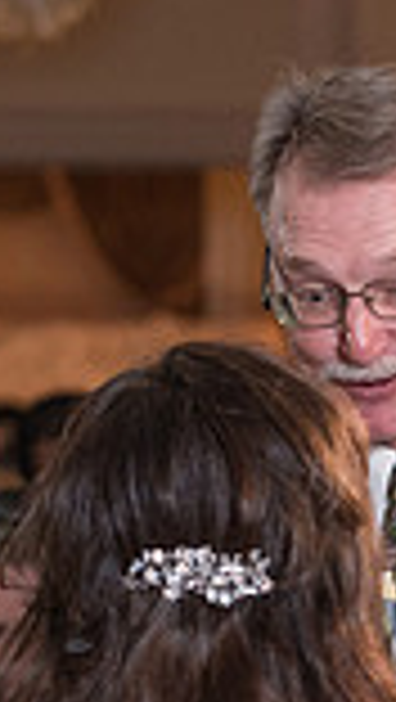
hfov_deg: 4.1
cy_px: 722
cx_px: 270
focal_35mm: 298
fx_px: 5551
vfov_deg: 7.2
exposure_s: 1/200
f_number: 4
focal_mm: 76
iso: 2000
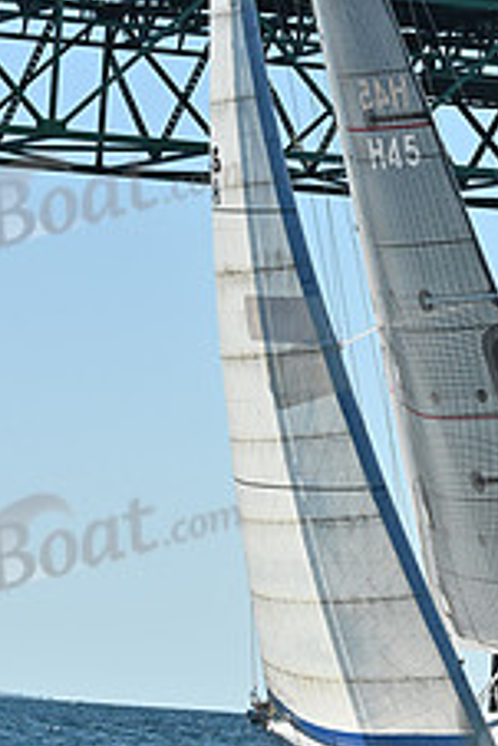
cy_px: 347
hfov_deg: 5.8
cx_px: 414
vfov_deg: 8.7
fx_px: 4889
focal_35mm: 236
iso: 320
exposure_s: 1/1000
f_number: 8
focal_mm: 92
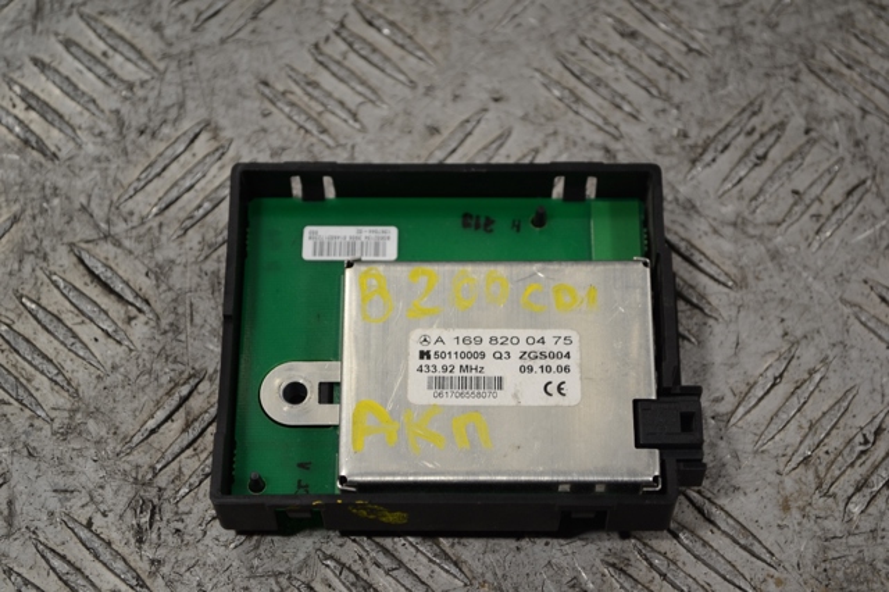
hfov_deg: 27.0
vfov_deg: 18.2
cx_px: 444
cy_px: 296
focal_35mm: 75
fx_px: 1851
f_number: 5.6
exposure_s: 1/40
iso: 100
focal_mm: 50
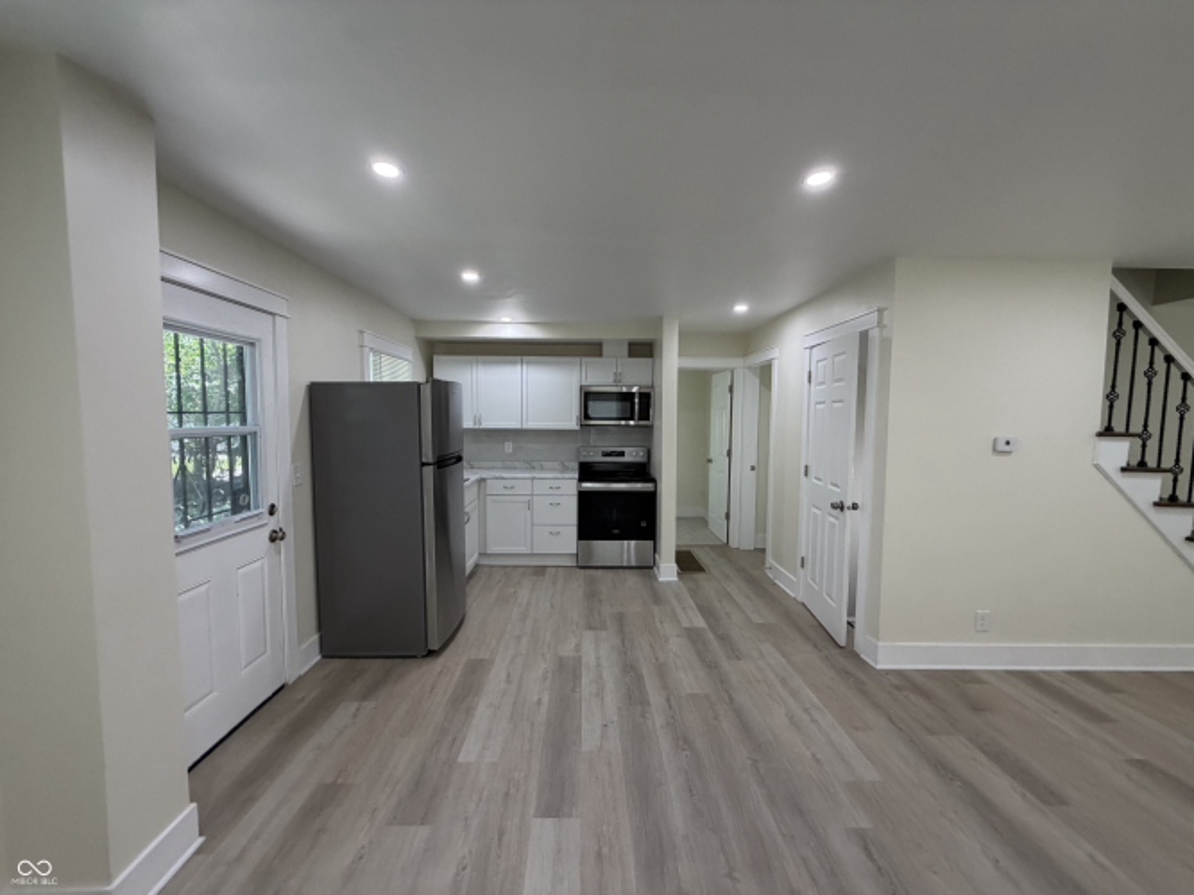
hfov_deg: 102.1
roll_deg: -1.4
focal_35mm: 14
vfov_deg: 85.7
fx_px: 483
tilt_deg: -3.2
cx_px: 597
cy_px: 448
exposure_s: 1/120
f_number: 2.2
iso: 200
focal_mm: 2.22
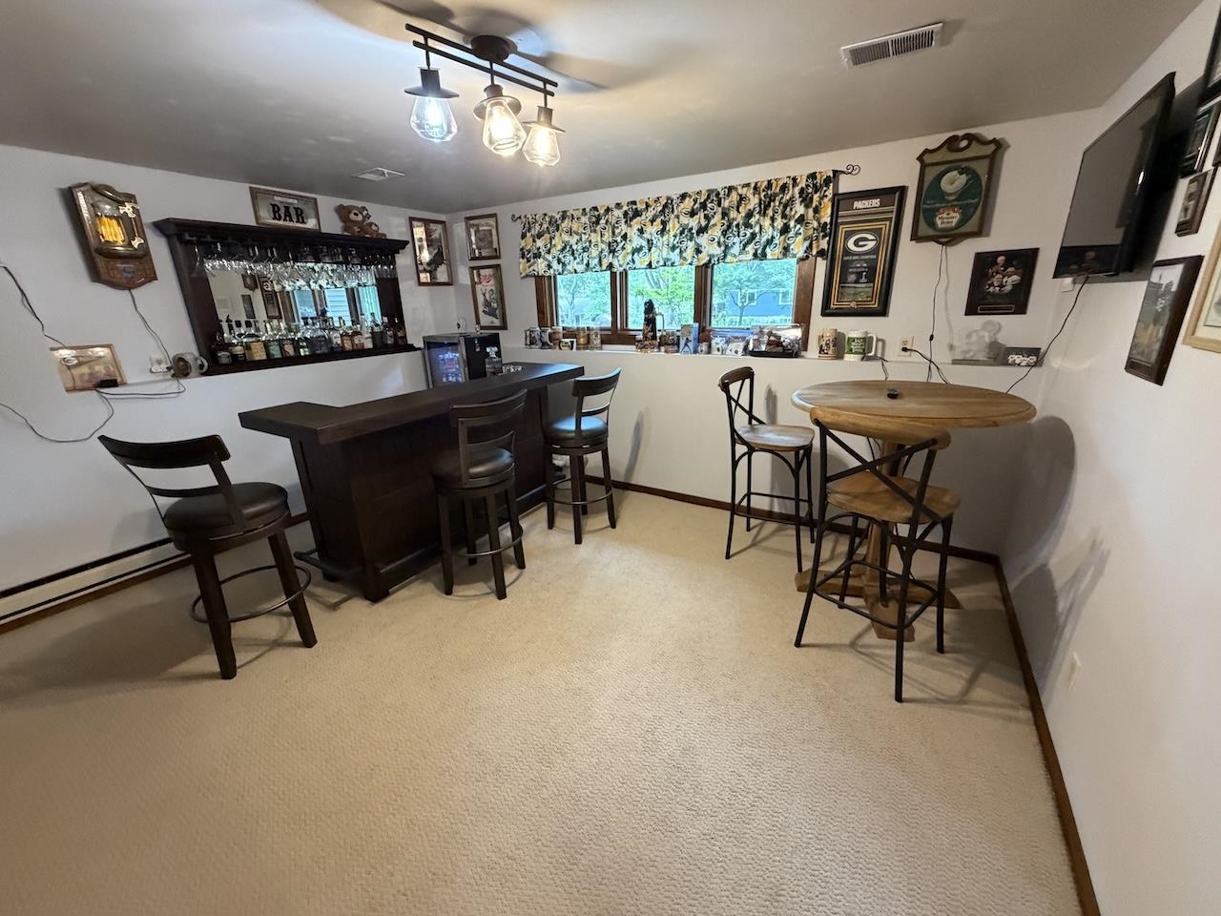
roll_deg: +0.9
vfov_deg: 85.7
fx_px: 494
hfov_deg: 102.1
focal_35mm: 14
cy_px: 458
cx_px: 610
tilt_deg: -16.2
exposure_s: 1/60
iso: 500
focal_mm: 2.22
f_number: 2.2
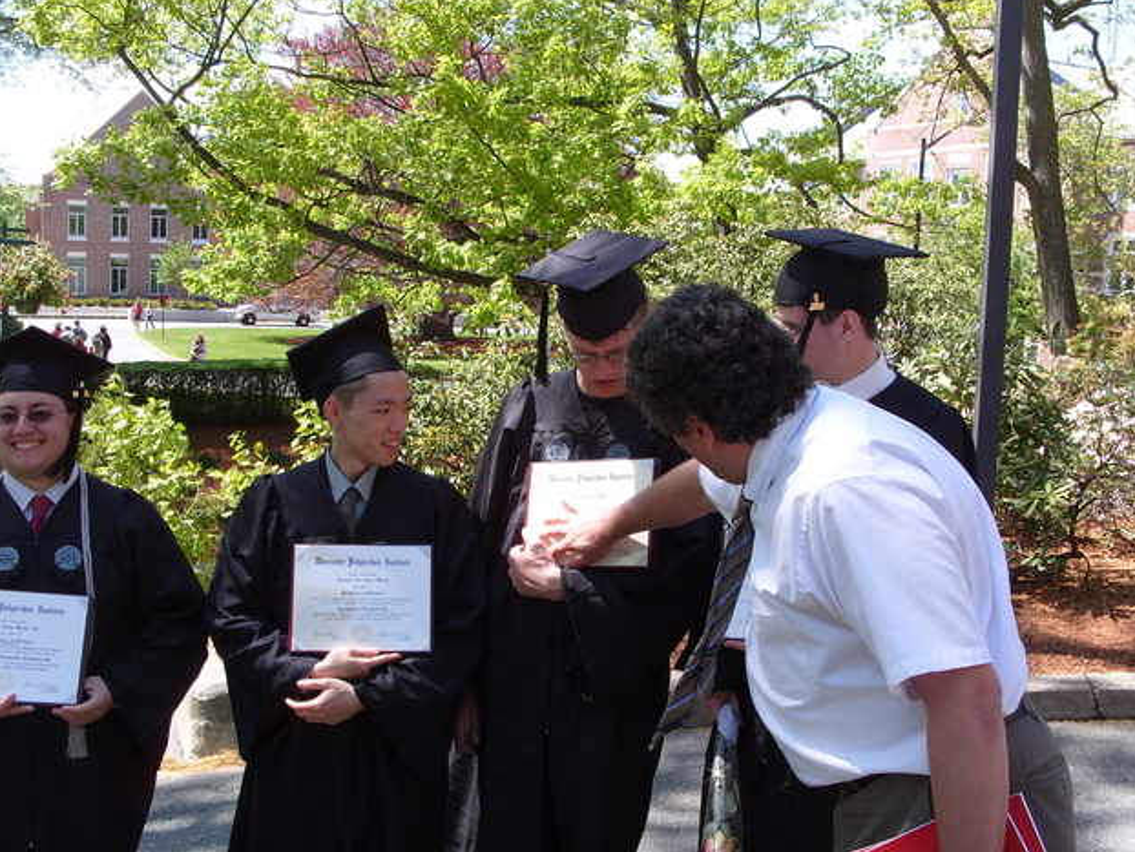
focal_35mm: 36
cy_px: 431
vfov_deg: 39.7
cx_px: 580
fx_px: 1181
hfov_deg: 51.3
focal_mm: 7.8
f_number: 4.8
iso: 80
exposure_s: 1/250
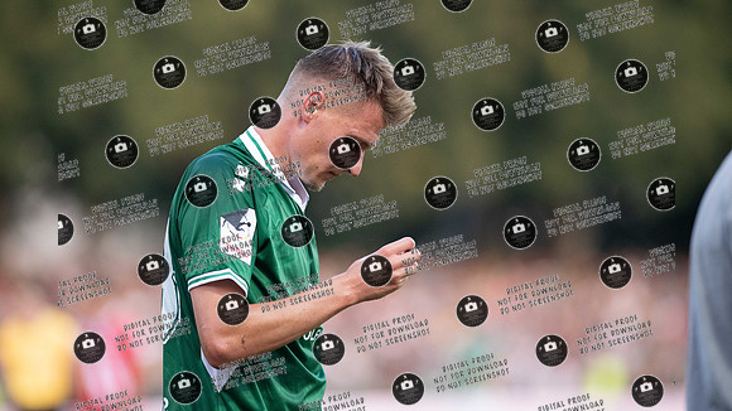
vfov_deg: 3.9
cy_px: 181
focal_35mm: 314
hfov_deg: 6.9
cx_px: 366
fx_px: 6098
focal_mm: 300
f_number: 3.2
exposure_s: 1/1600
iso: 3600
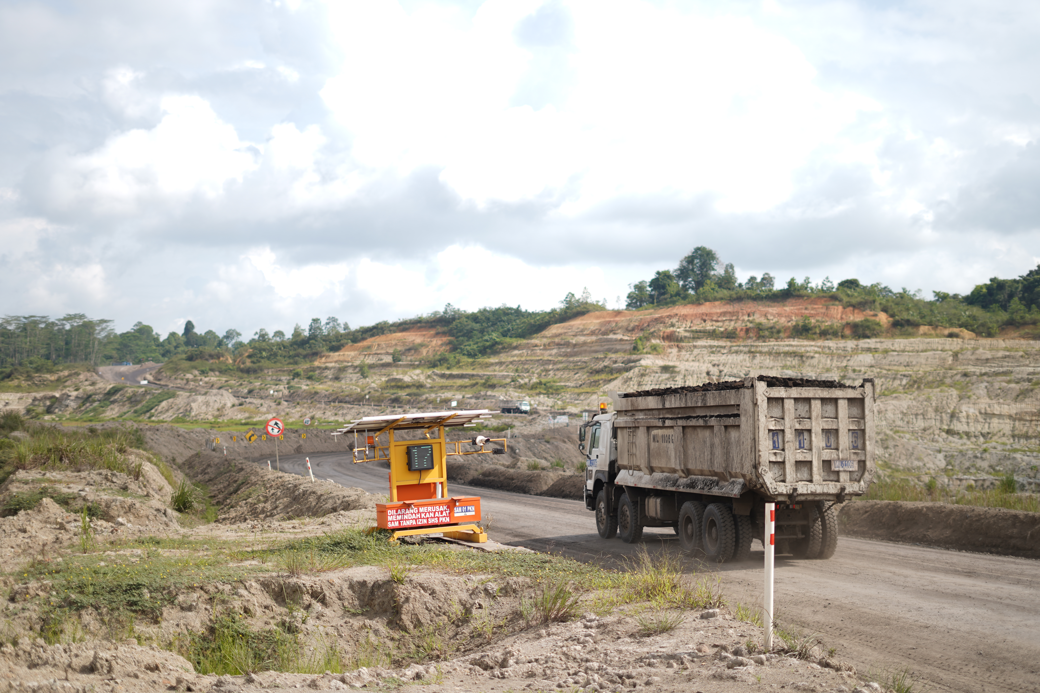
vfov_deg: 27.0
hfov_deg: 39.6
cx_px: 520
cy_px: 346
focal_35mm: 50
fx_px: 1444
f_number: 1.8
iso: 50
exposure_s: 1/1250
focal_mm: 50
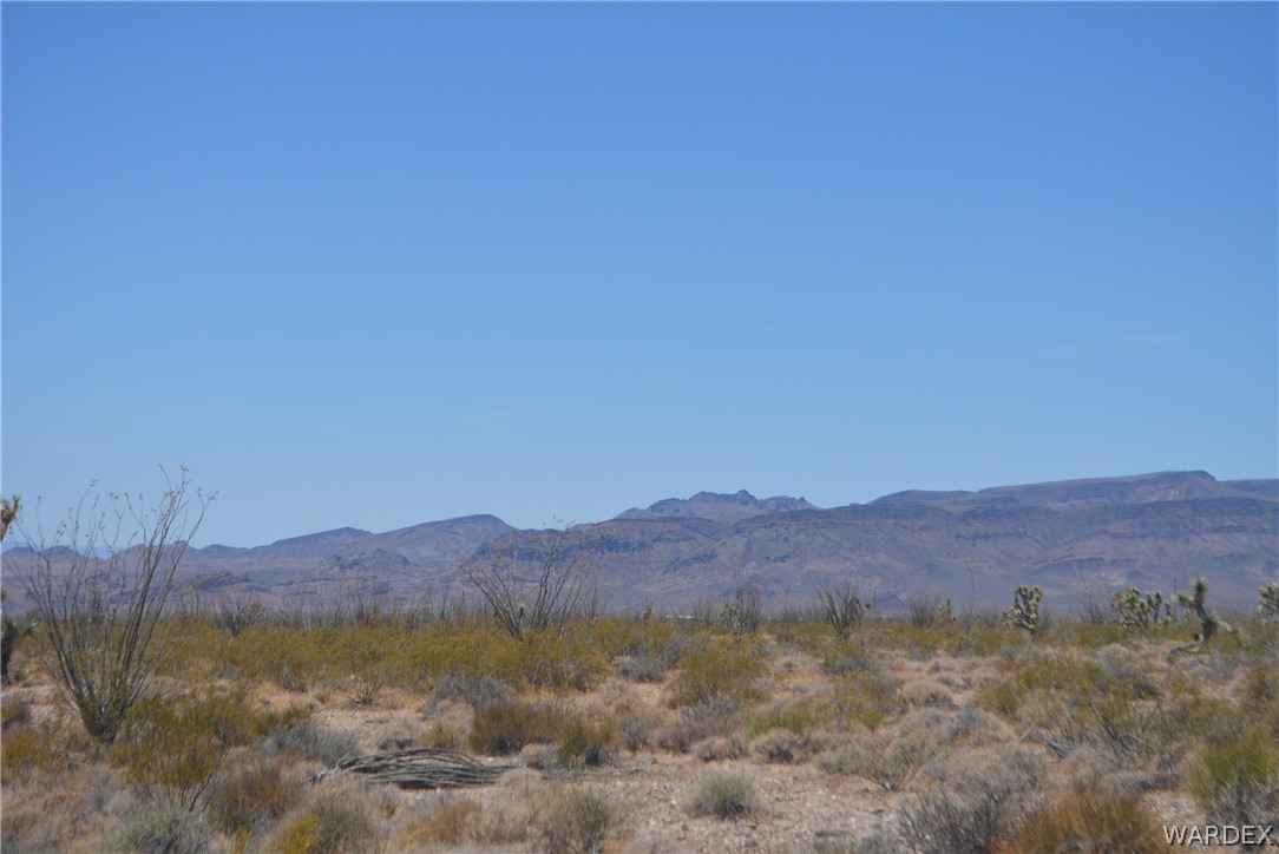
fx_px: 2773
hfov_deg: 26.0
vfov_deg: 17.5
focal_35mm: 78
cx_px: 640
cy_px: 427
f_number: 8
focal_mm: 52
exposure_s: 1/2000
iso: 400
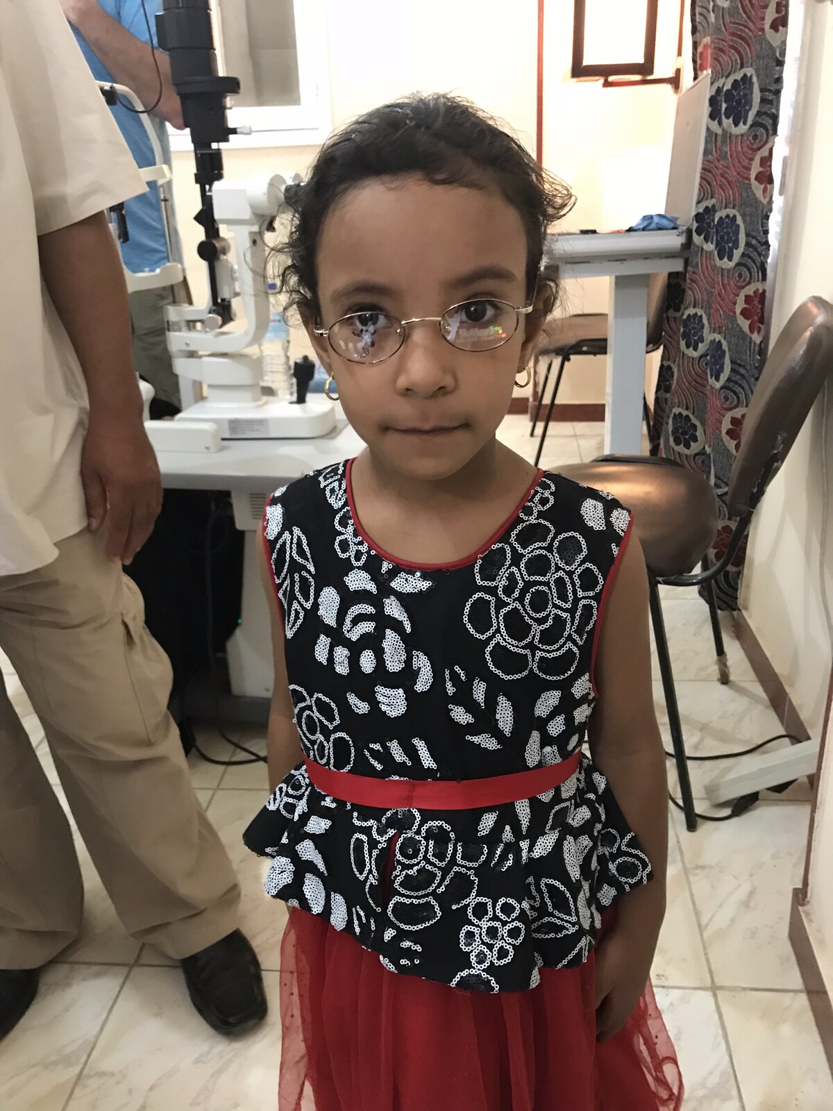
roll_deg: +2.3
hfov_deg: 49.7
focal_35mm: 28
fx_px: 898
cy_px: 556
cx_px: 416
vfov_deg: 63.4
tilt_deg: -21.3
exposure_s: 1/9
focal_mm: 3.99
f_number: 1.8
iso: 100
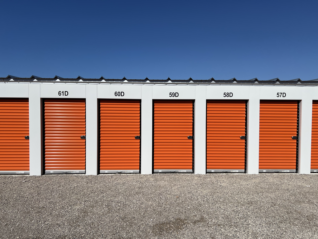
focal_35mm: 26
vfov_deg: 53.1
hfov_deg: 67.3
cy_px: 120
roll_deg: -0.4
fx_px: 239
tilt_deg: -1.5
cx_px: 159
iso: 50
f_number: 1.5
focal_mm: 5.7
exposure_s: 1/10309
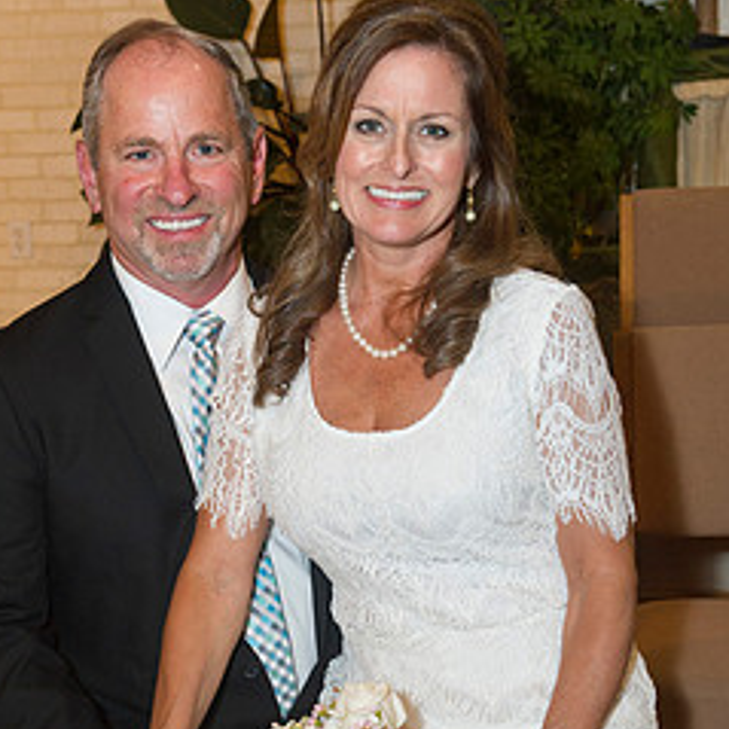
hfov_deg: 21.6
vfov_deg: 21.6
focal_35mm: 80
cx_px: 316
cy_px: 482
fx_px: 1906
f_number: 6.3
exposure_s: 1/125
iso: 1250
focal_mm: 50
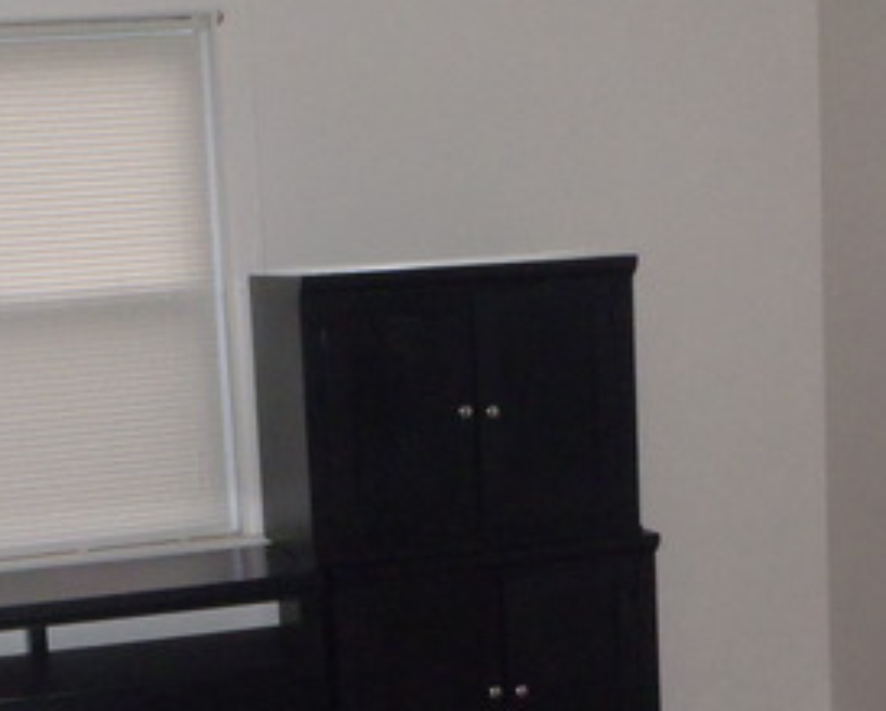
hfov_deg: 29.3
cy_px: 503
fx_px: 1680
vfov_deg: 23.7
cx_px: 295
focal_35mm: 64
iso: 320
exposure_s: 1/30
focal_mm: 5
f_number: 3.5
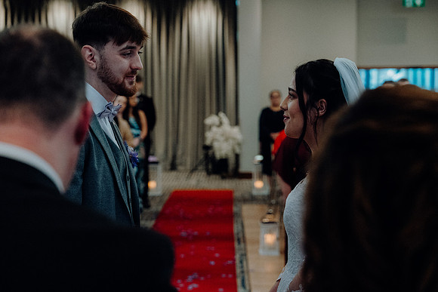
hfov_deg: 32.4
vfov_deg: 21.9
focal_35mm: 62
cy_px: 146
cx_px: 219
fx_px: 754
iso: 5000
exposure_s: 1/200
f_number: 3.5
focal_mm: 62
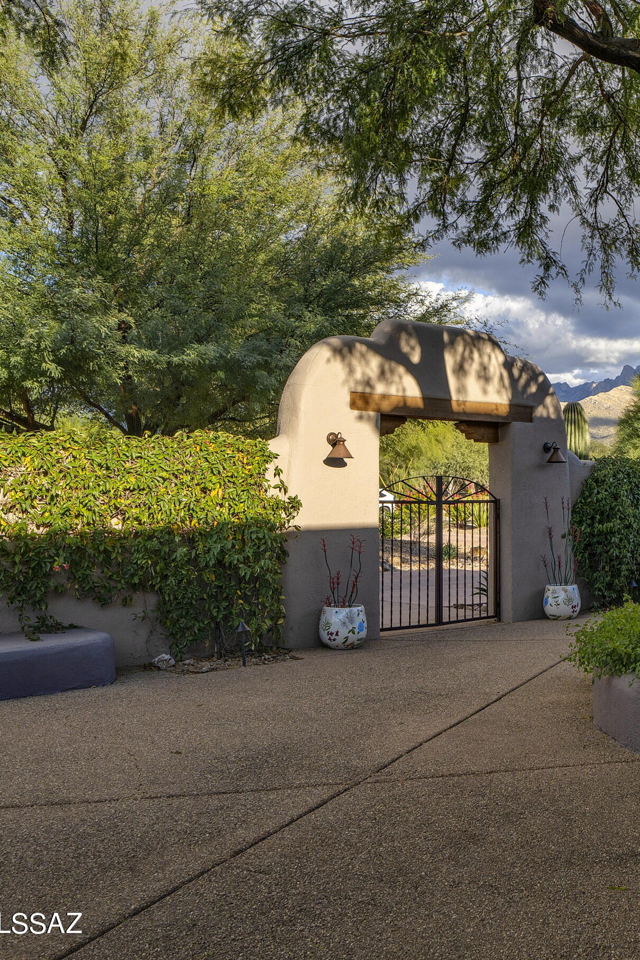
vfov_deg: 55.8
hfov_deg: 35.6
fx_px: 907
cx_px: 623
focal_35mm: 34
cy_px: 474
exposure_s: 1/160
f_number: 9
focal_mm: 22
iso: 100
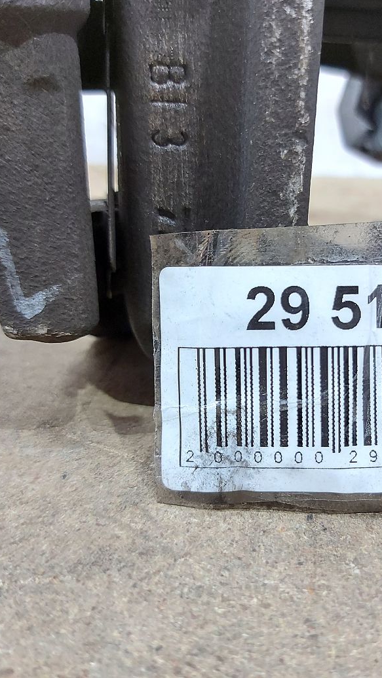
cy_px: 338
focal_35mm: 35
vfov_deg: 56.6
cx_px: 278
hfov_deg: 33.2
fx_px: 630
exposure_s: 1/25
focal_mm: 5.23
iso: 250
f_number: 1.8
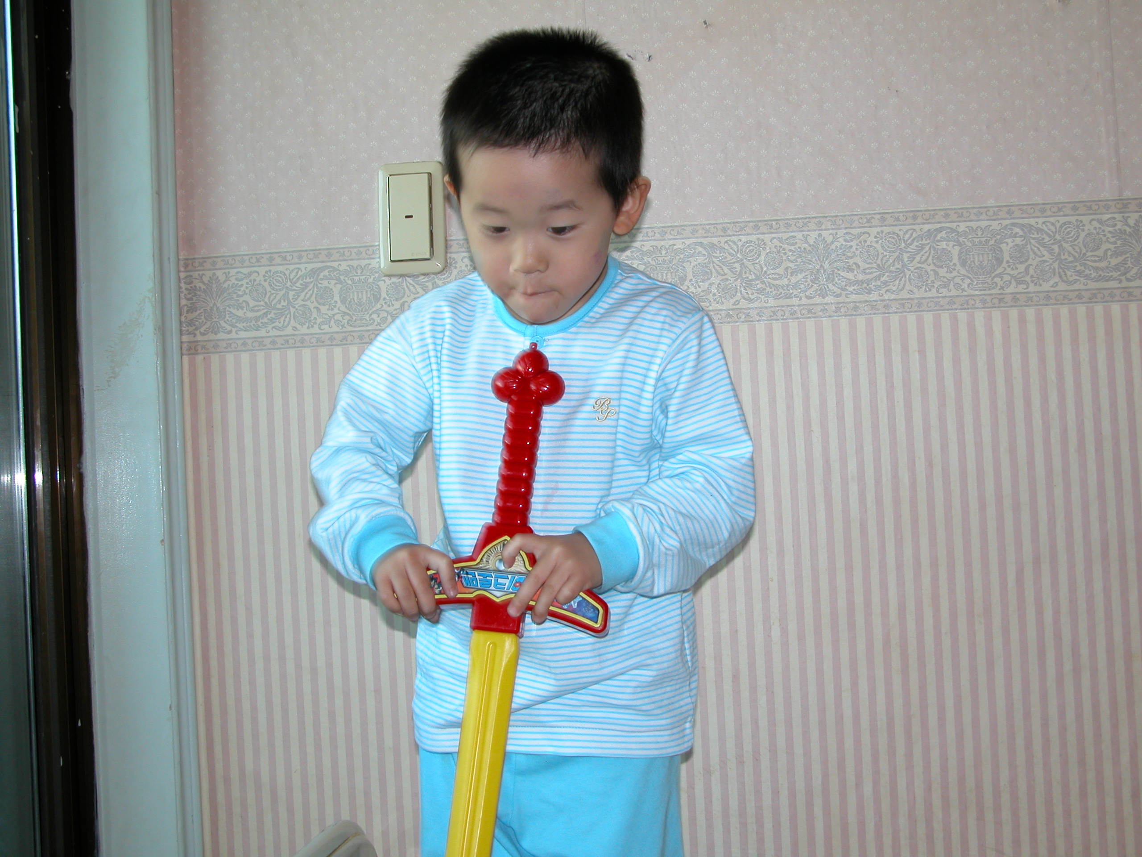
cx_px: 571
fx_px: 1485
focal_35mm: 45
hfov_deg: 42.1
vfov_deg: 32.2
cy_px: 428
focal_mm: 11.6
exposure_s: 1/30
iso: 100
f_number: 3
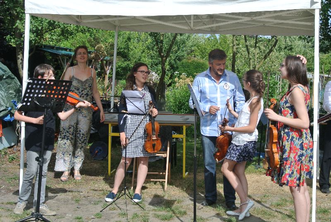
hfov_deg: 30.9
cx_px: 166
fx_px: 598
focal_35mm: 65
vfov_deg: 21.0
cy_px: 111
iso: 100
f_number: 10
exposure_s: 1/125
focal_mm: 24.4
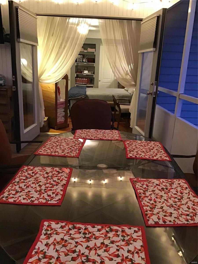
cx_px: 99
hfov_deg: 45.4
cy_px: 132
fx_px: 236
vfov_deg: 58.4
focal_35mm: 31
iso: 320
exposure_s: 1/15
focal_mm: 3.3
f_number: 2.4
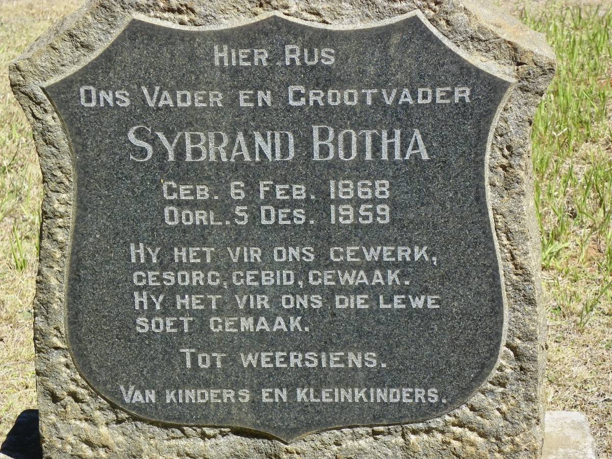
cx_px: 306
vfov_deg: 14.4
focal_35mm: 103
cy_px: 230
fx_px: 1821
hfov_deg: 19.1
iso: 64
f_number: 4
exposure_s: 1/320
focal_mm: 18.3
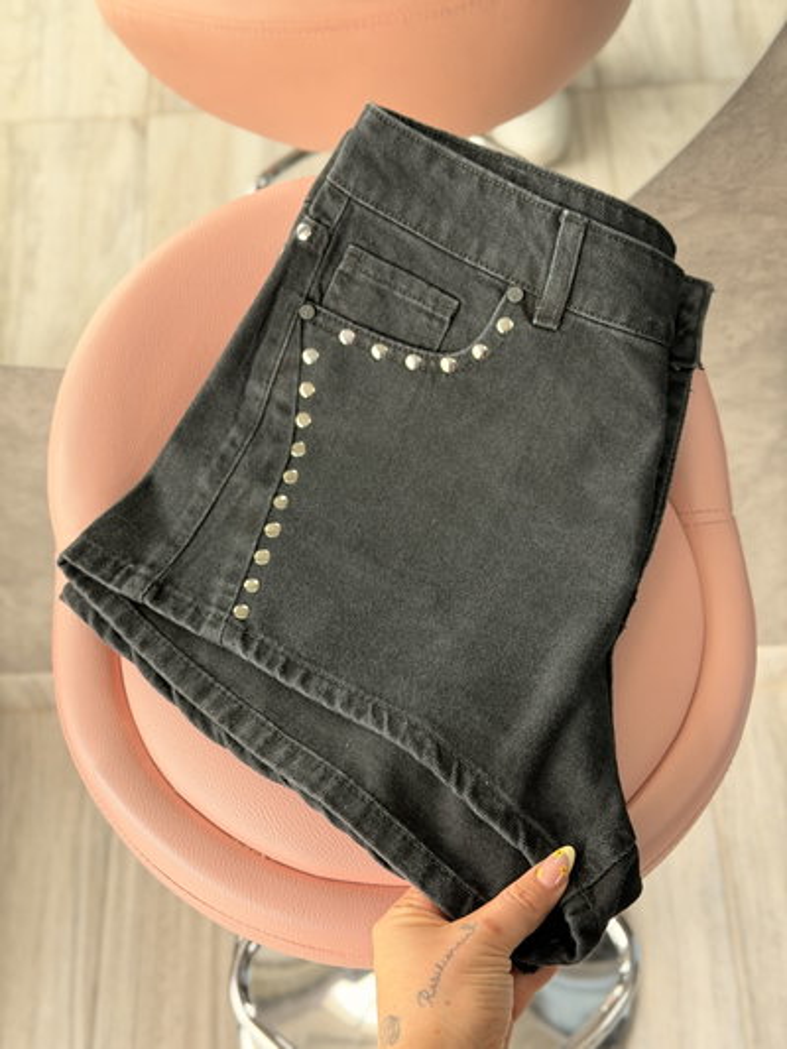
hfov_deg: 30.3
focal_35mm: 48
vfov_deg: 39.6
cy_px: 524
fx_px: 1454
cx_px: 394
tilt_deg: -60.1
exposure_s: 1/126
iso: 160
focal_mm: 6.76
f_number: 1.78
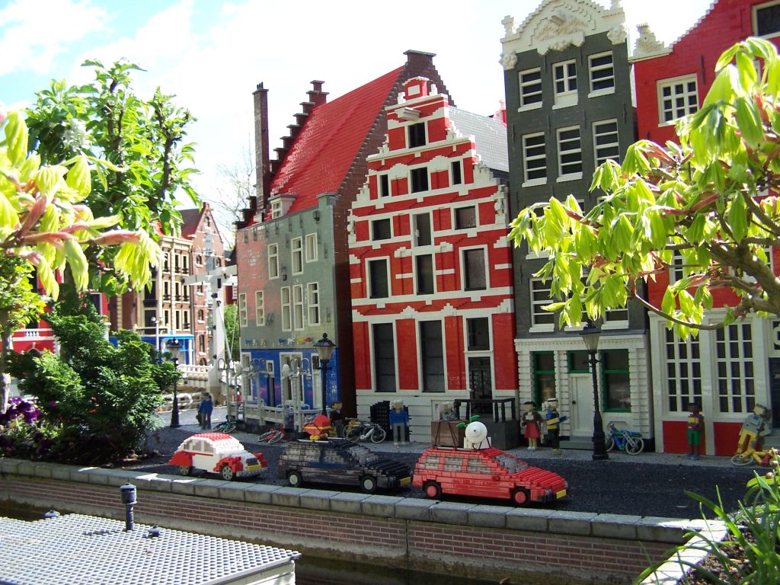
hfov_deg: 49.0
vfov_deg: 37.7
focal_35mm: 38
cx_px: 390
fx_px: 856
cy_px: 292
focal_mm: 6.3
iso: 80
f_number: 2.8
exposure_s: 1/500
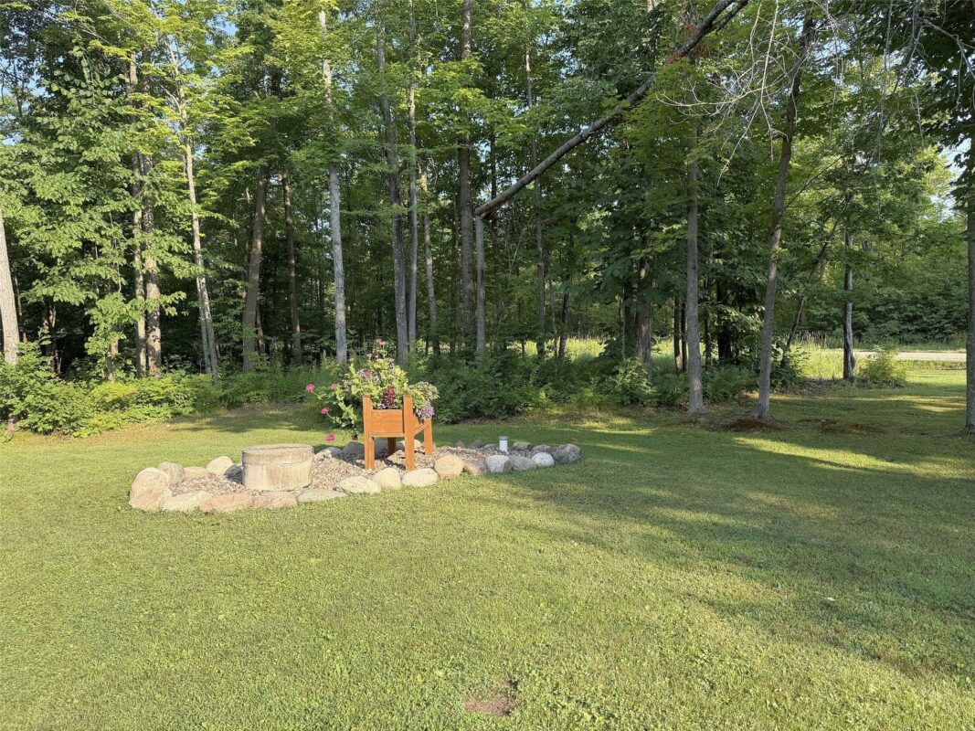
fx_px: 676
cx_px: 488
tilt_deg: -2.2
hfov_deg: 71.6
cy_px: 366
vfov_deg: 56.8
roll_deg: +0.4
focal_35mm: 24
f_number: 1.78
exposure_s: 1/831
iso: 80
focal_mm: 6.76
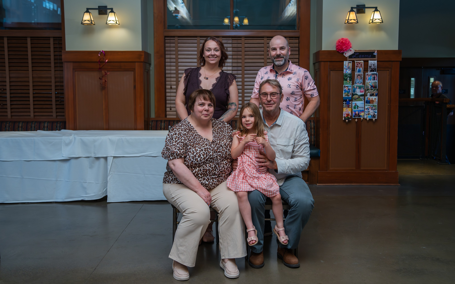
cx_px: 229
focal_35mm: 37
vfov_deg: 34.4
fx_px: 459
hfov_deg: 52.7
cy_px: 138
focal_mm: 36
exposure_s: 1/125
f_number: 3.5
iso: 1000
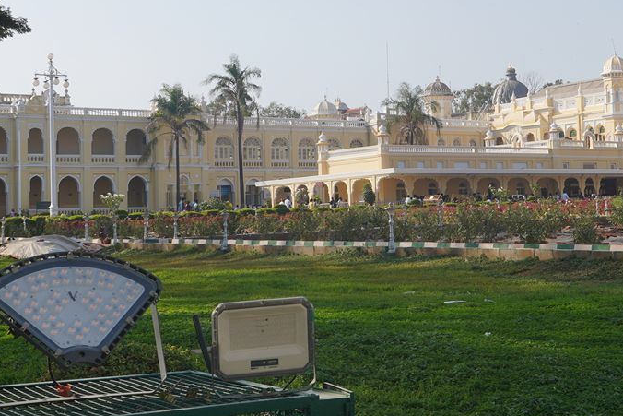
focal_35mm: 71
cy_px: 124
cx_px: 429
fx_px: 1229
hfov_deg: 28.2
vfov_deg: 19.1
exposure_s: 1/100
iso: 100
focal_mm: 24
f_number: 14
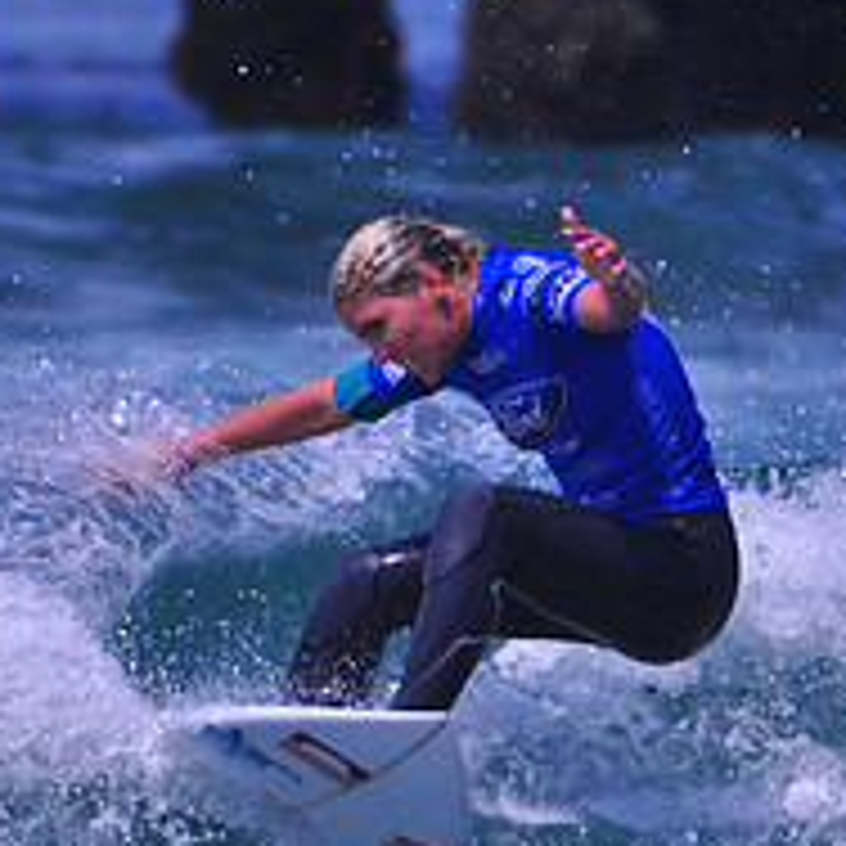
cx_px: 418
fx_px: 59752
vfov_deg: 0.8
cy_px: 443
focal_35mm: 2161
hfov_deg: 0.8
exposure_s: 1/4000
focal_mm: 550
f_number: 5.6
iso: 640
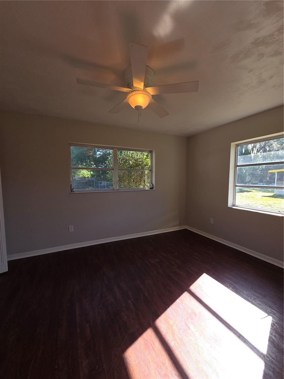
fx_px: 142
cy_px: 190
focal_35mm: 13
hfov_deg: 89.9
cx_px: 142
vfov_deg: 106.2
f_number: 2.2
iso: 50
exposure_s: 1/199
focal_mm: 2.2
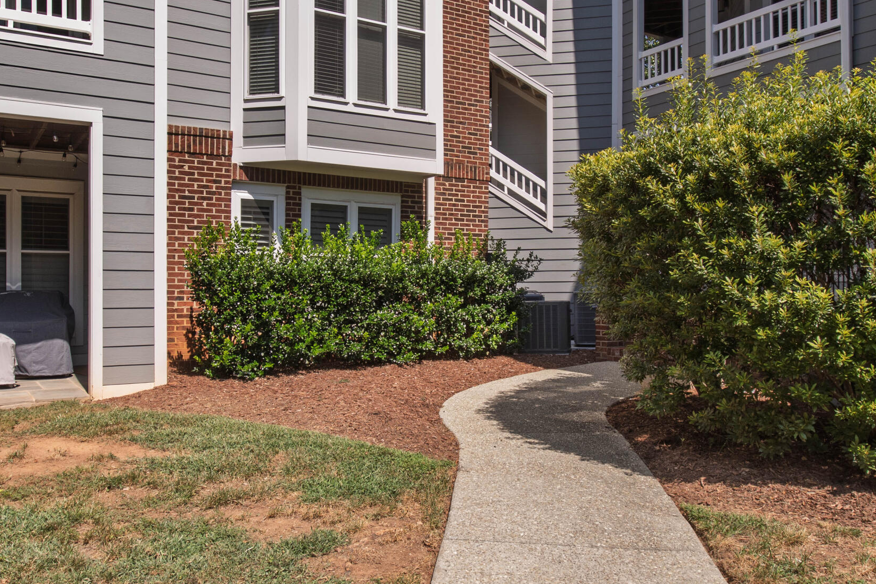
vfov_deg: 43.7
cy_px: 273
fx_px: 728
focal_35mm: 30
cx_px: 423
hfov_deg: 62.1
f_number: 8
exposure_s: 1/200
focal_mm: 11
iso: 100
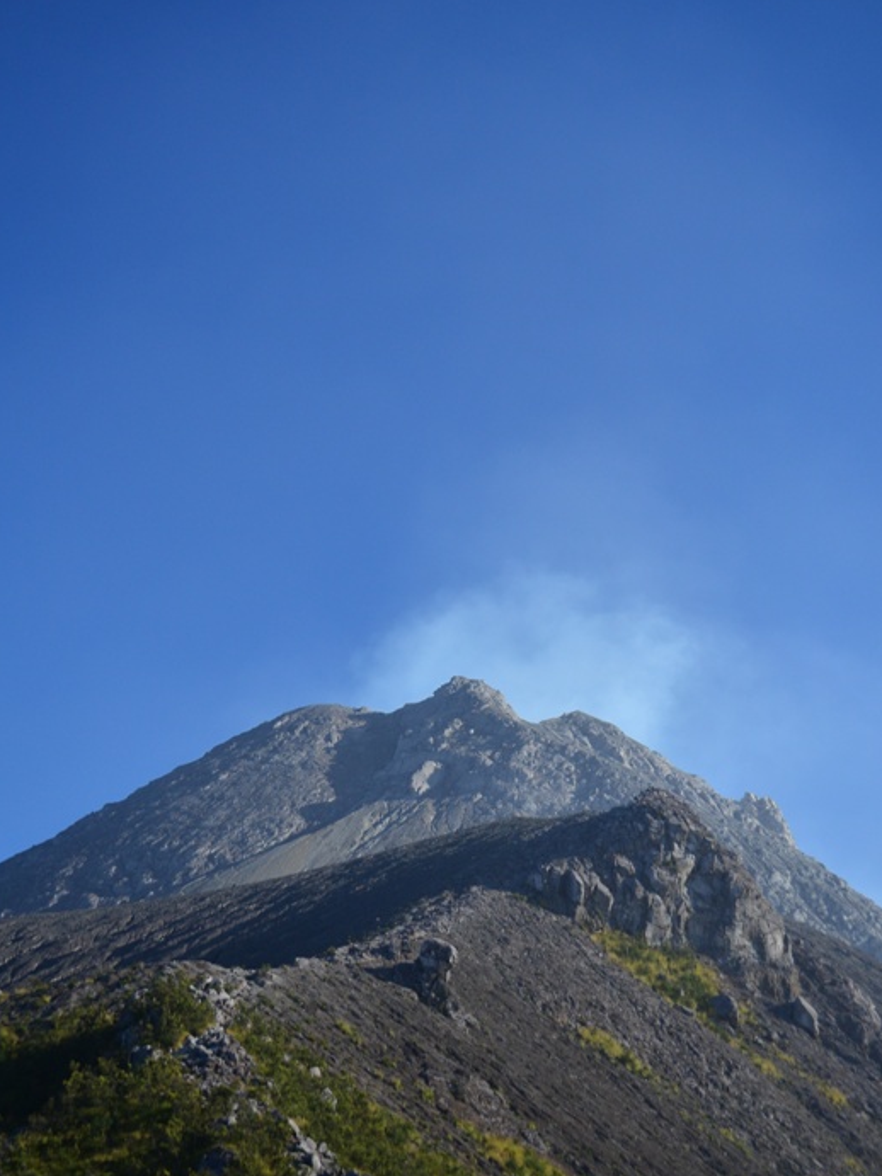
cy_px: 512
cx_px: 446
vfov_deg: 38.1
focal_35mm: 50
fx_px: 1699
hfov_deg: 29.1
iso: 200
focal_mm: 30
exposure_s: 1/2000
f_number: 4.5
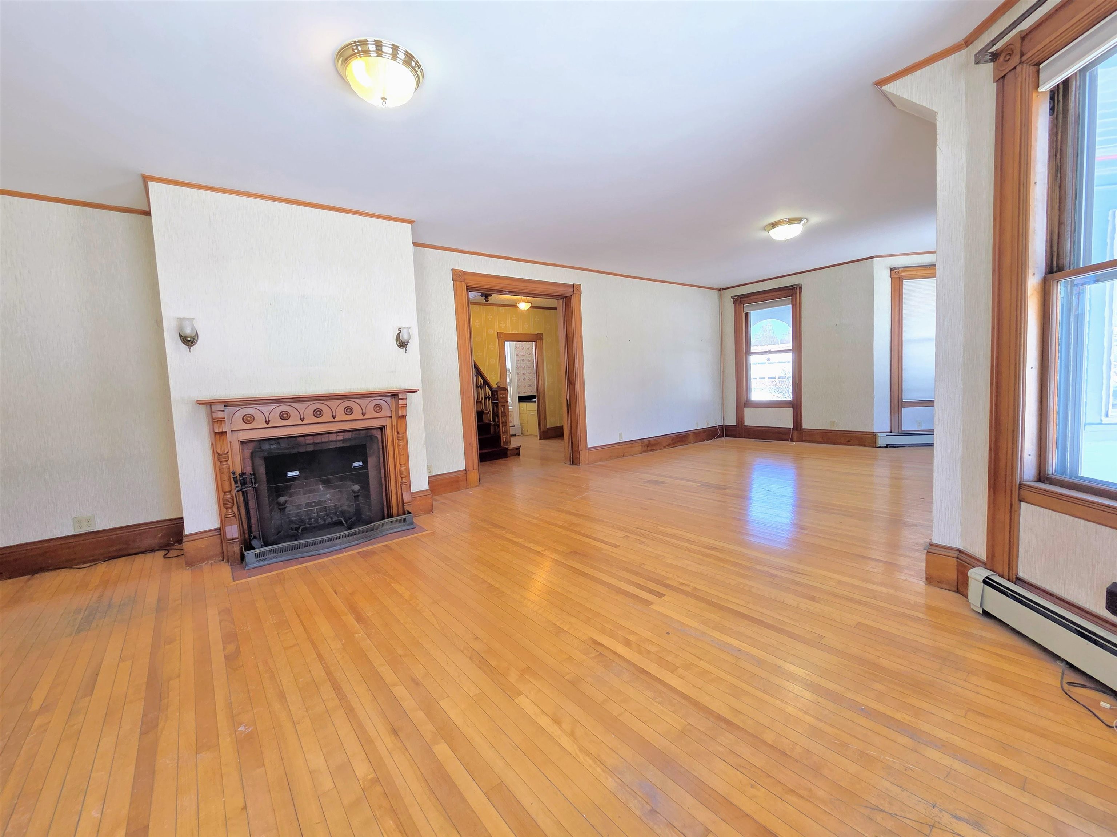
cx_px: 558
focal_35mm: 13
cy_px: 418
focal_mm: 2.2
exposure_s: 1/136
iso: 50
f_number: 2.2
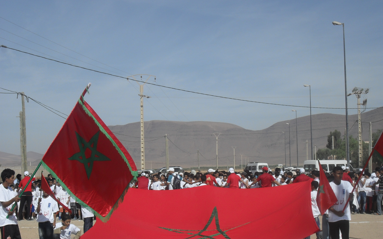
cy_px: 138
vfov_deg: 21.3
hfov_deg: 33.5
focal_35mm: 61
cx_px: 192
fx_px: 637
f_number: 10.9
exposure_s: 1/250
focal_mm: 10.1
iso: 100
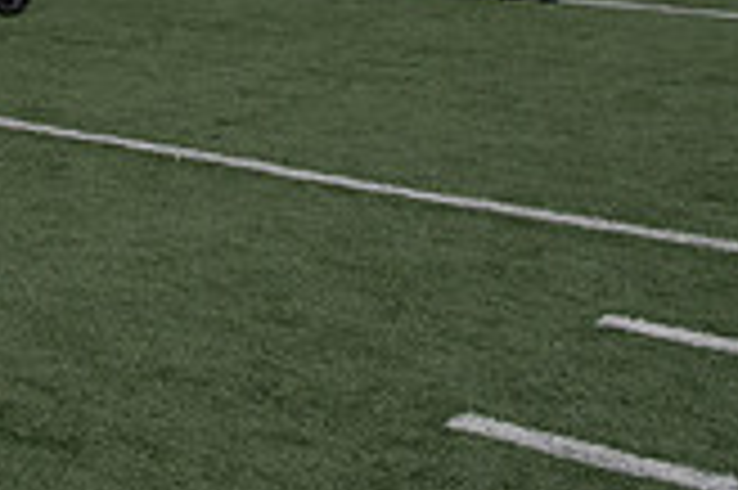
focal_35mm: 85
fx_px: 1741
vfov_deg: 14.7
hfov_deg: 21.5
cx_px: -234
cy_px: -294
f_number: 5.6
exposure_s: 1/2500
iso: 640
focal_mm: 24
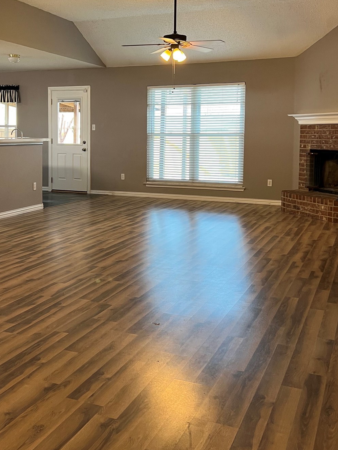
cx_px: 136
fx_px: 521
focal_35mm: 40
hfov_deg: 35.8
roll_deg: +0.3
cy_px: 171
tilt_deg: -4.5
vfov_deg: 46.4
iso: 100
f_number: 1.5
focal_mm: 5.7
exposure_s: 1/60
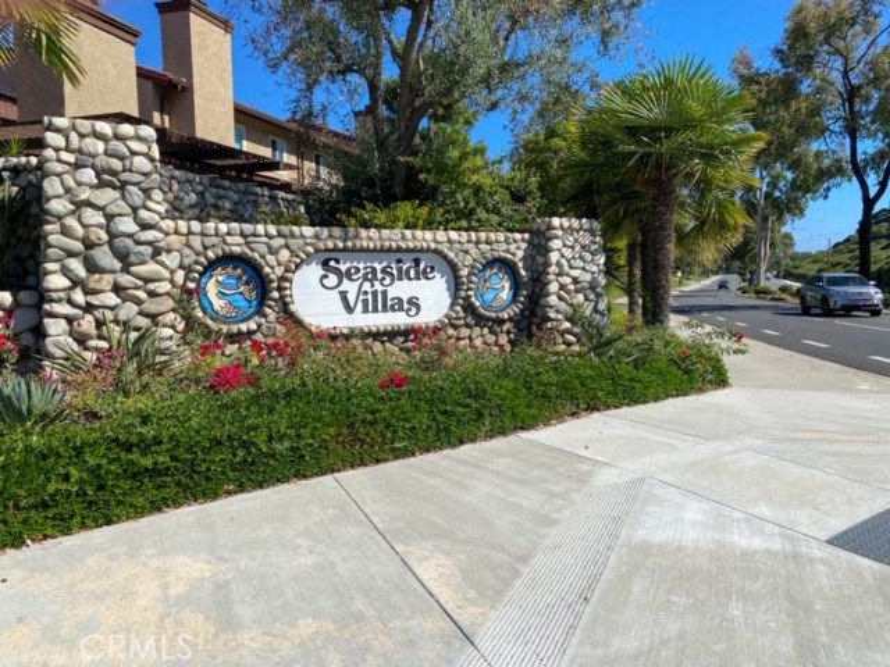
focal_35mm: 26
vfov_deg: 53.1
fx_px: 668
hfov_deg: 67.3
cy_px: 334
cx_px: 445
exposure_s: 1/3000
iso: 32
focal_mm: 4.25
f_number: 1.8
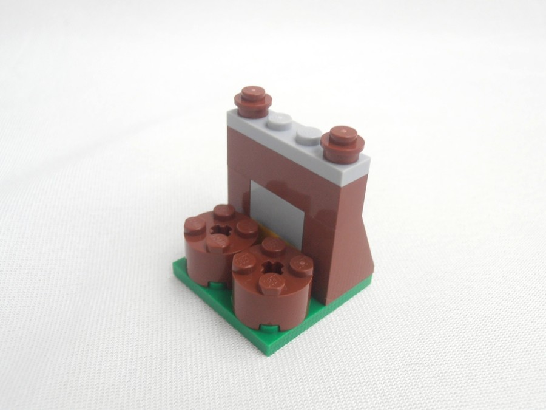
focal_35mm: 37
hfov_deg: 50.1
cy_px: 205
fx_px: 584
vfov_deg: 38.7
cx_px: 273
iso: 125
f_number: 3.9
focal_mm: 6.61
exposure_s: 1/15
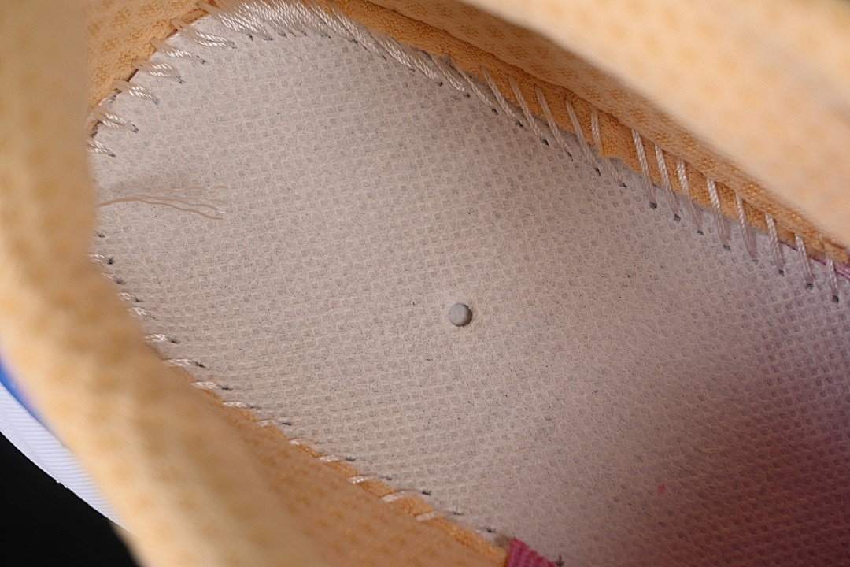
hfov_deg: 27.0
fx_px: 1771
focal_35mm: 75
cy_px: 284
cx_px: 425
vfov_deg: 18.2
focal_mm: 50
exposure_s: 1/80
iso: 160
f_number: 7.1
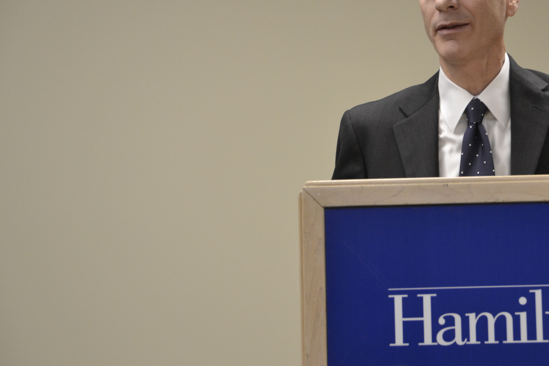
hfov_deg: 11.5
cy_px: 138
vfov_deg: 7.7
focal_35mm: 178
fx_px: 2714
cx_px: 411
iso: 1250
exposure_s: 1/60
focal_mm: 78
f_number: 5.6
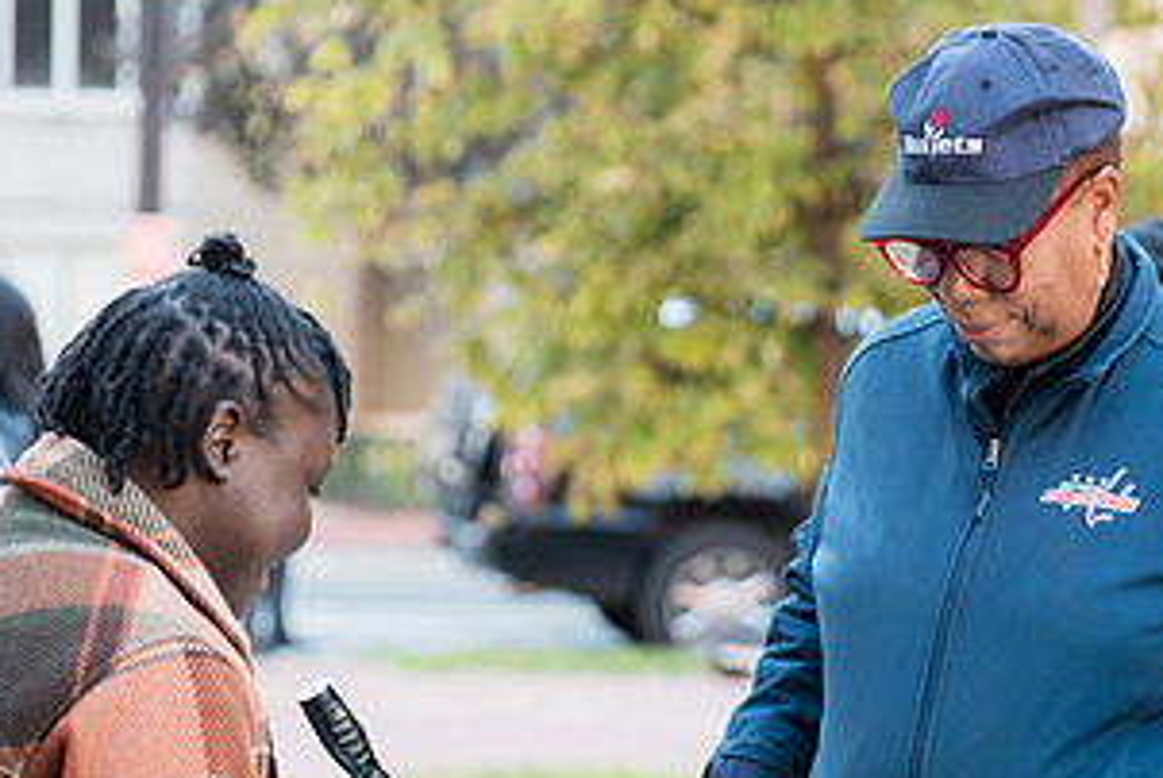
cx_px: 982
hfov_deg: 10.7
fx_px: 6209
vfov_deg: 7.2
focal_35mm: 192
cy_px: 584
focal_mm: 100
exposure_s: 1/200
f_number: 4
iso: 800
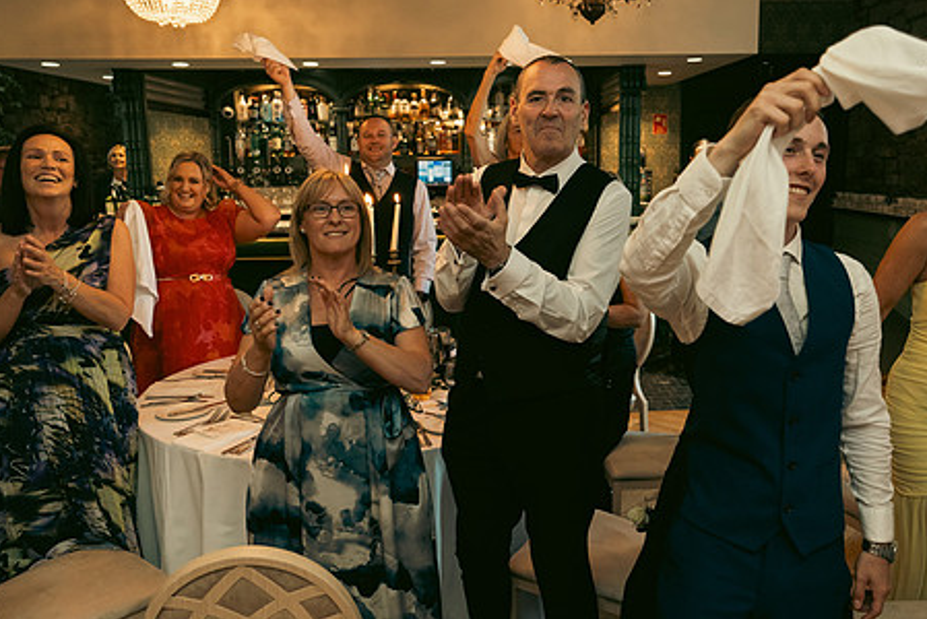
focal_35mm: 31
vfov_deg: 42.4
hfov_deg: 60.1
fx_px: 799
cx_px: 522
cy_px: 292
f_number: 3.5
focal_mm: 24
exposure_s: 1/160
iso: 2500
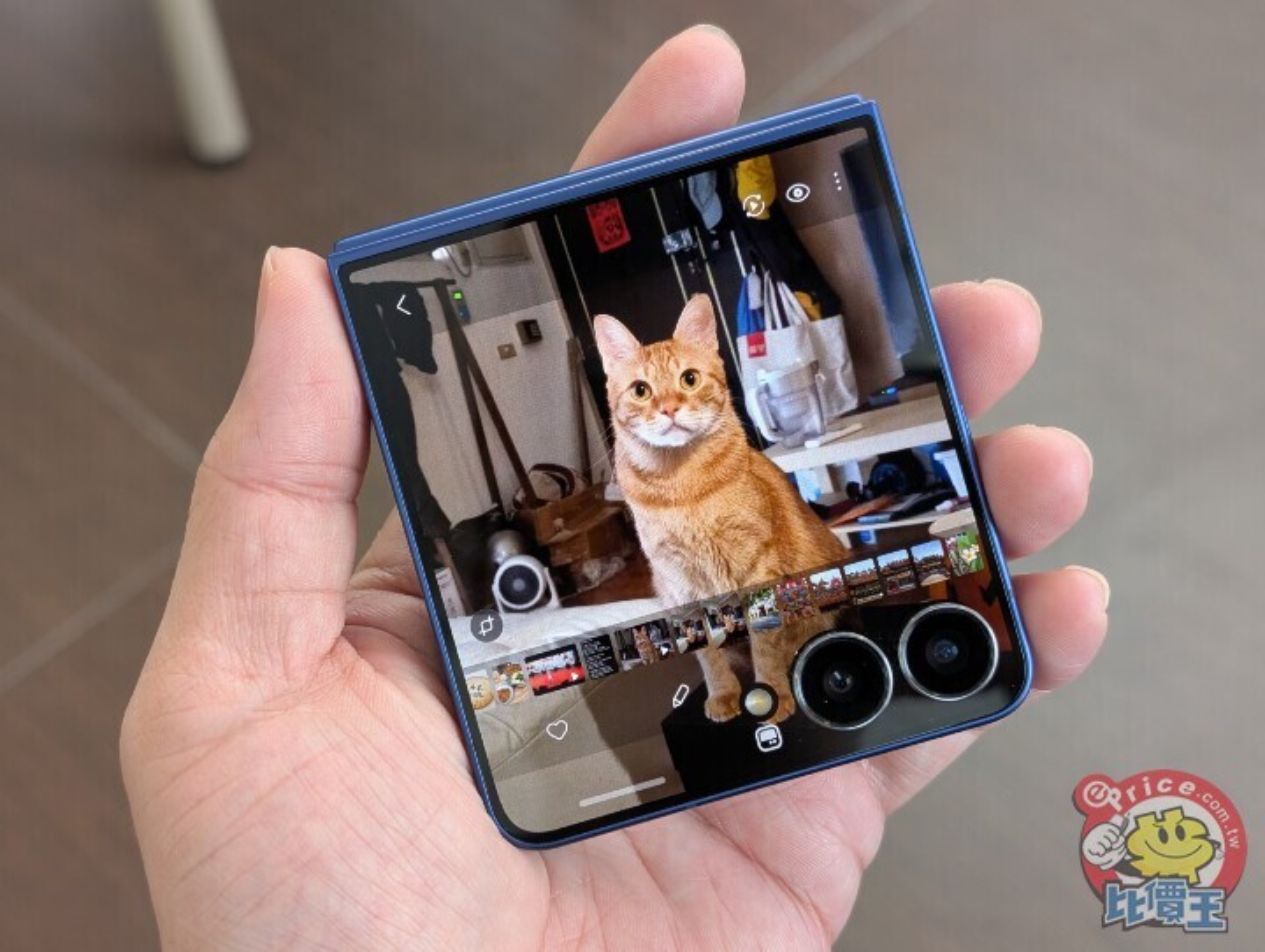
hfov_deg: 38.9
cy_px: 476
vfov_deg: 29.7
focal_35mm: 49
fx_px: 1793
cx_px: 632
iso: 64
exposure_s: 1/120
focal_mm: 6.9
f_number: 1.68
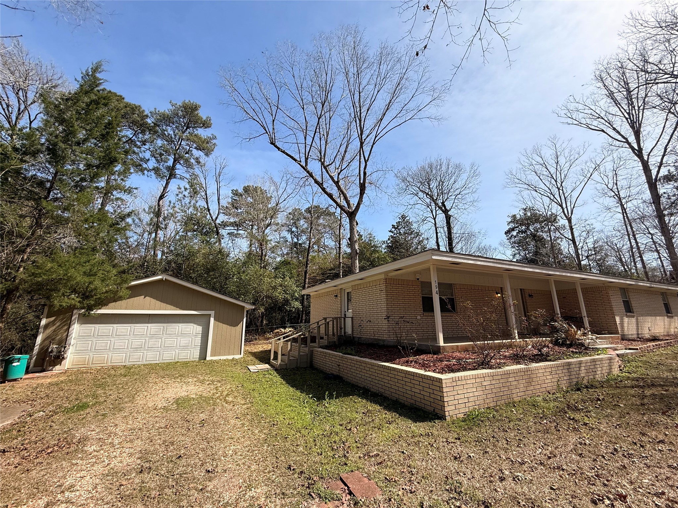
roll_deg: +0.1
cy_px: 254
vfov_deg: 85.7
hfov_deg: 102.1
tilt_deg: +14.5
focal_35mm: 14
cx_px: 339
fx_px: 274
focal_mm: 2.22
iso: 50
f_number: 2.2
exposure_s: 1/1464
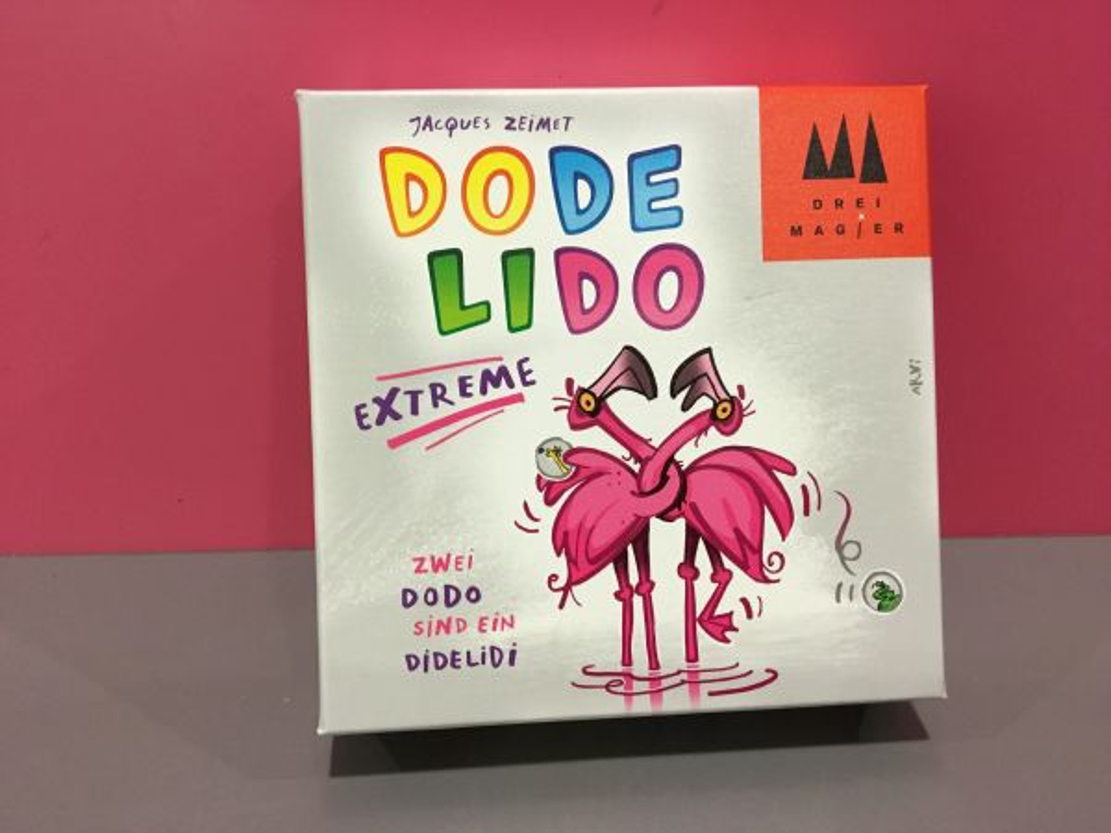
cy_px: 416
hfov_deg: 58.4
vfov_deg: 45.4
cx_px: 556
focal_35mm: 31
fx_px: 995
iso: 160
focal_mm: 3.3
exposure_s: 1/33
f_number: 2.4
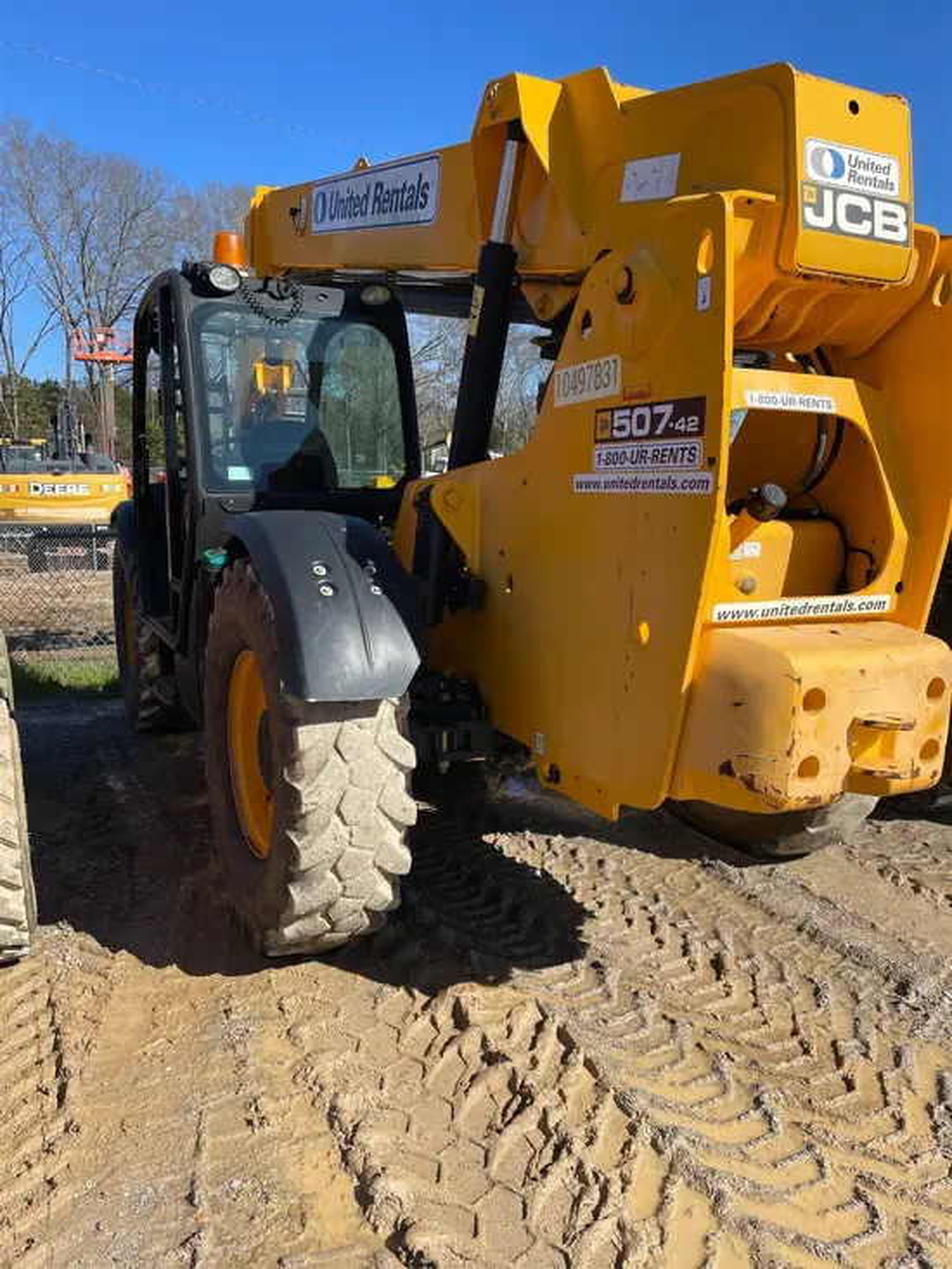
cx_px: 476
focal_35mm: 26
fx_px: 953
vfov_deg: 67.3
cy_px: 634
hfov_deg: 53.1
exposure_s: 1/3125
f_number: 1.6
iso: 50
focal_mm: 4.2
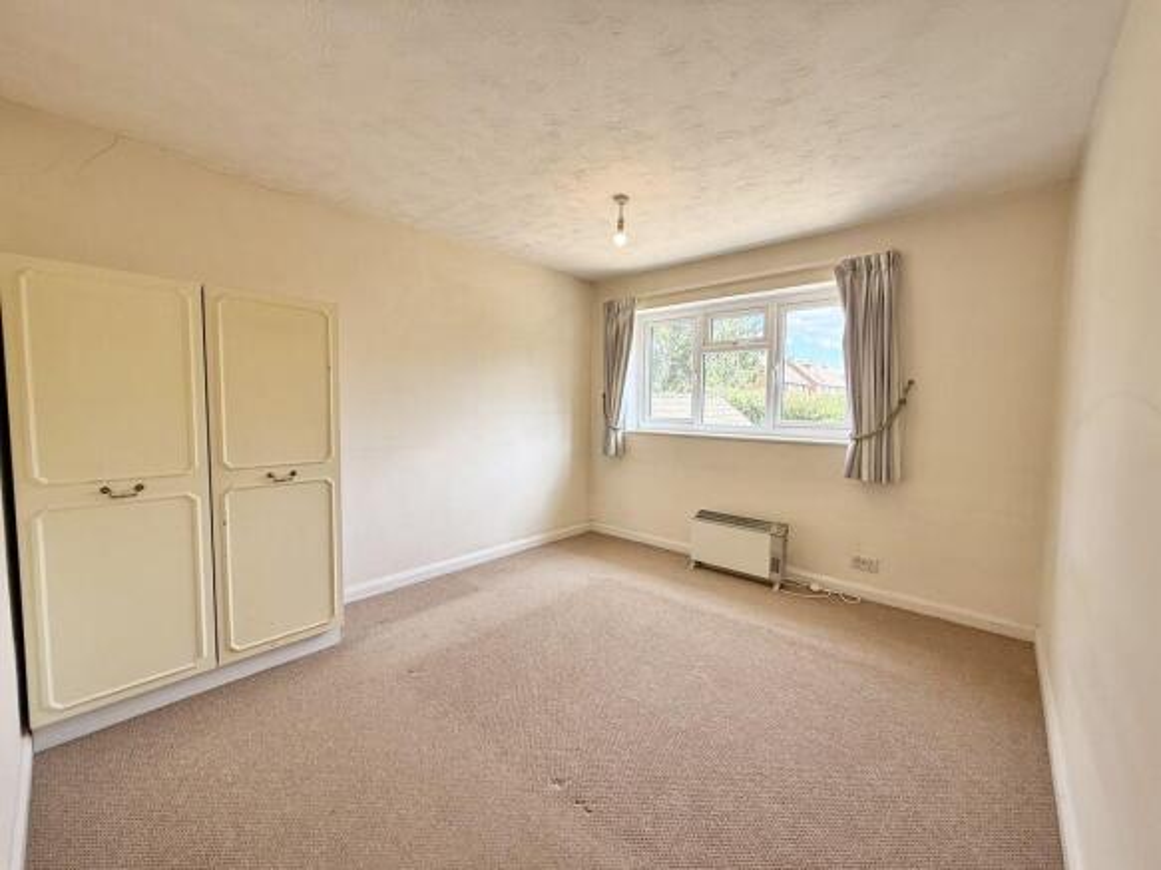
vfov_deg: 85.7
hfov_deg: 102.1
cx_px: 580
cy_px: 435
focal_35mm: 14
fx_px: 469
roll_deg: -0.4
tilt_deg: -3.5
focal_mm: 2.22
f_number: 2.2
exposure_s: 1/184
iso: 64
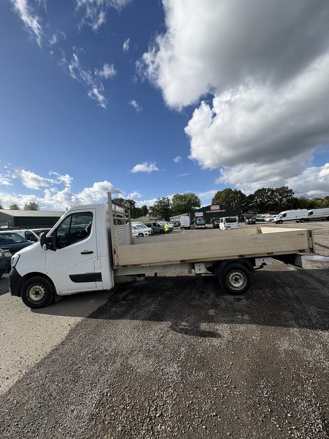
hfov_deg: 85.7
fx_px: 177
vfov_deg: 102.1
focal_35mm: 14
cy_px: 220
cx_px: 164
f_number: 2.2
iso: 40
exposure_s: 1/1880
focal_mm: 2.22
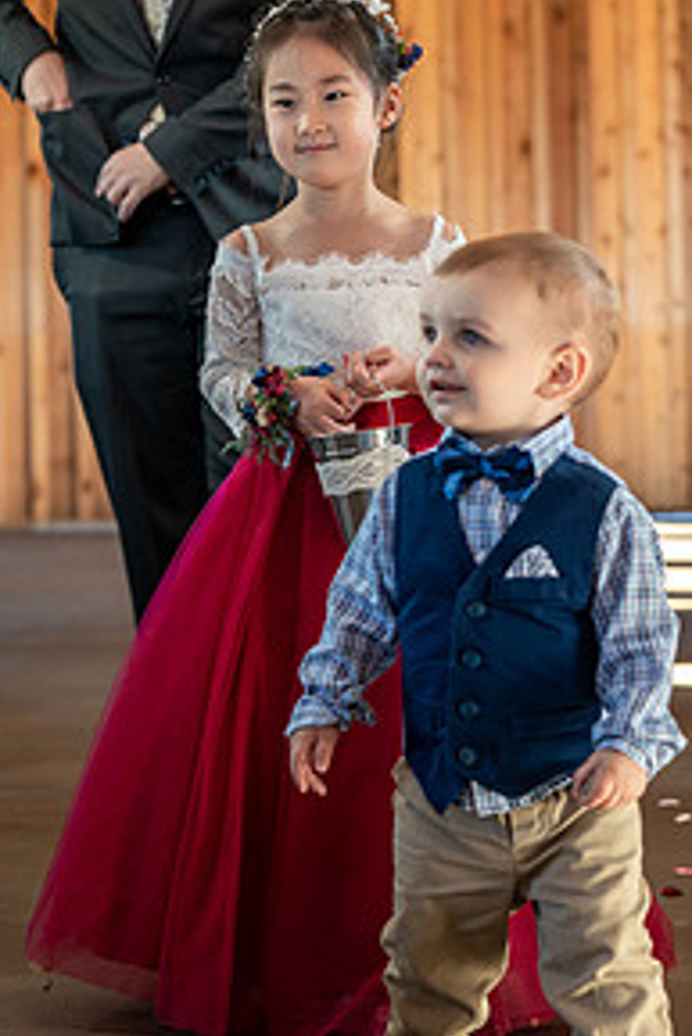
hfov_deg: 12.6
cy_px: 445
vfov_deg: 18.7
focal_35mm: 109
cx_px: 409
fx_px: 3139
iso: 1000
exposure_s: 1/200
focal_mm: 70
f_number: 4
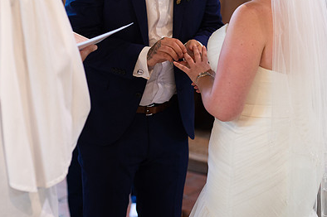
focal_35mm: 125
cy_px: 61
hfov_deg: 16.4
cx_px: 198
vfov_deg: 10.9
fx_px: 1134
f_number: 2.5
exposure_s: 1/160
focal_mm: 85
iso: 1600
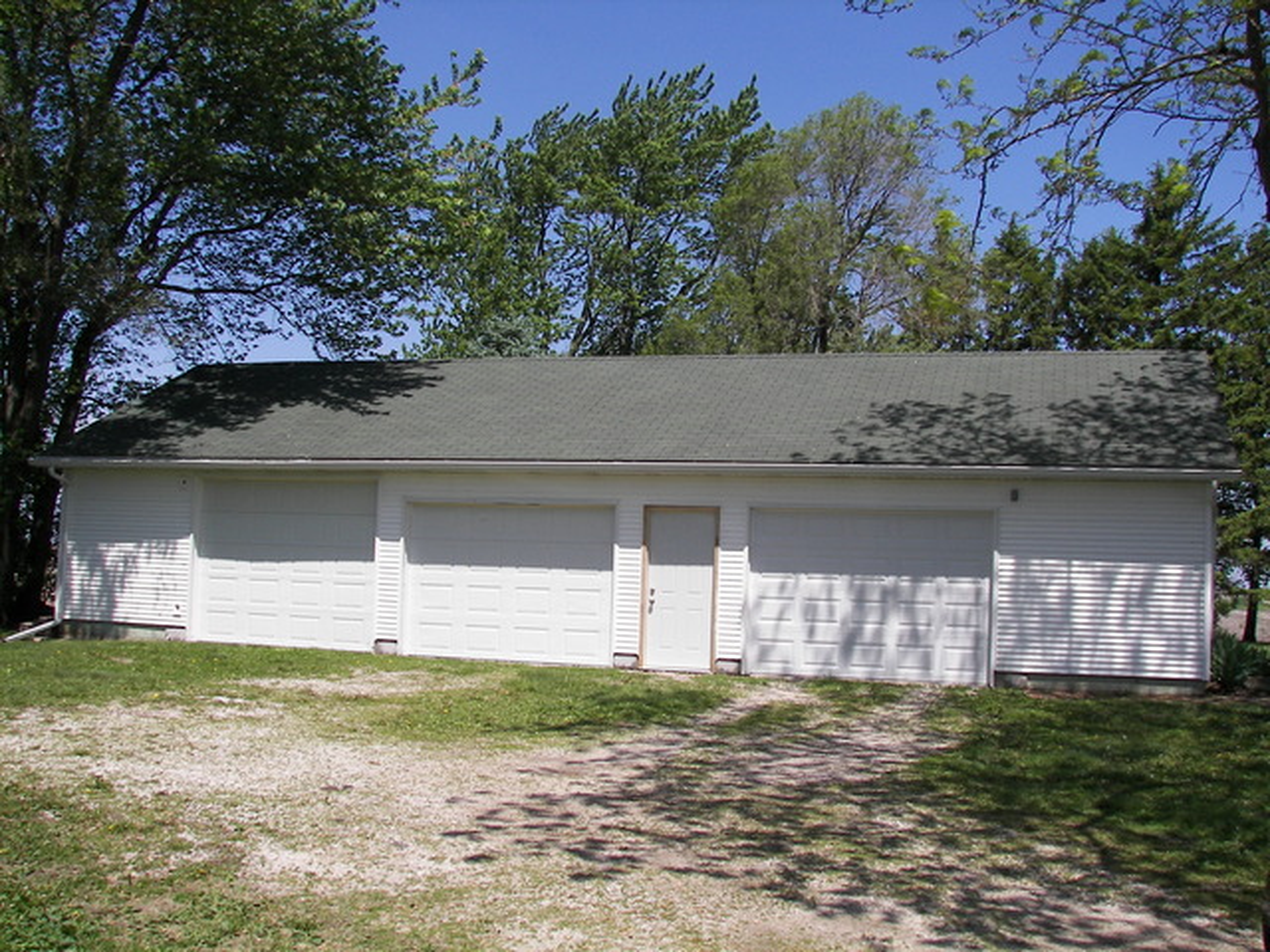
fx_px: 1321
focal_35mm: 36
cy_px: 476
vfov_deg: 39.7
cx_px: 635
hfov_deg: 51.4
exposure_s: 1/500
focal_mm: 6
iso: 50
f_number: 4
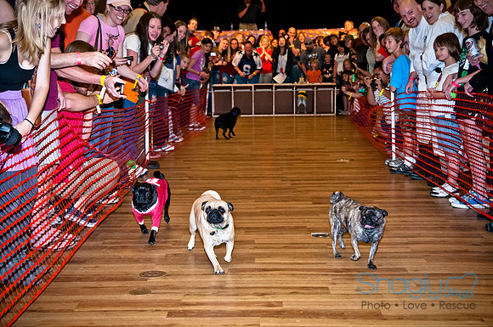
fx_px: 779
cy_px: 164
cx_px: 246
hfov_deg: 35.1
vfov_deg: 23.7
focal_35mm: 57
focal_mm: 38
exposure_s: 1/250
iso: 640
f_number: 4
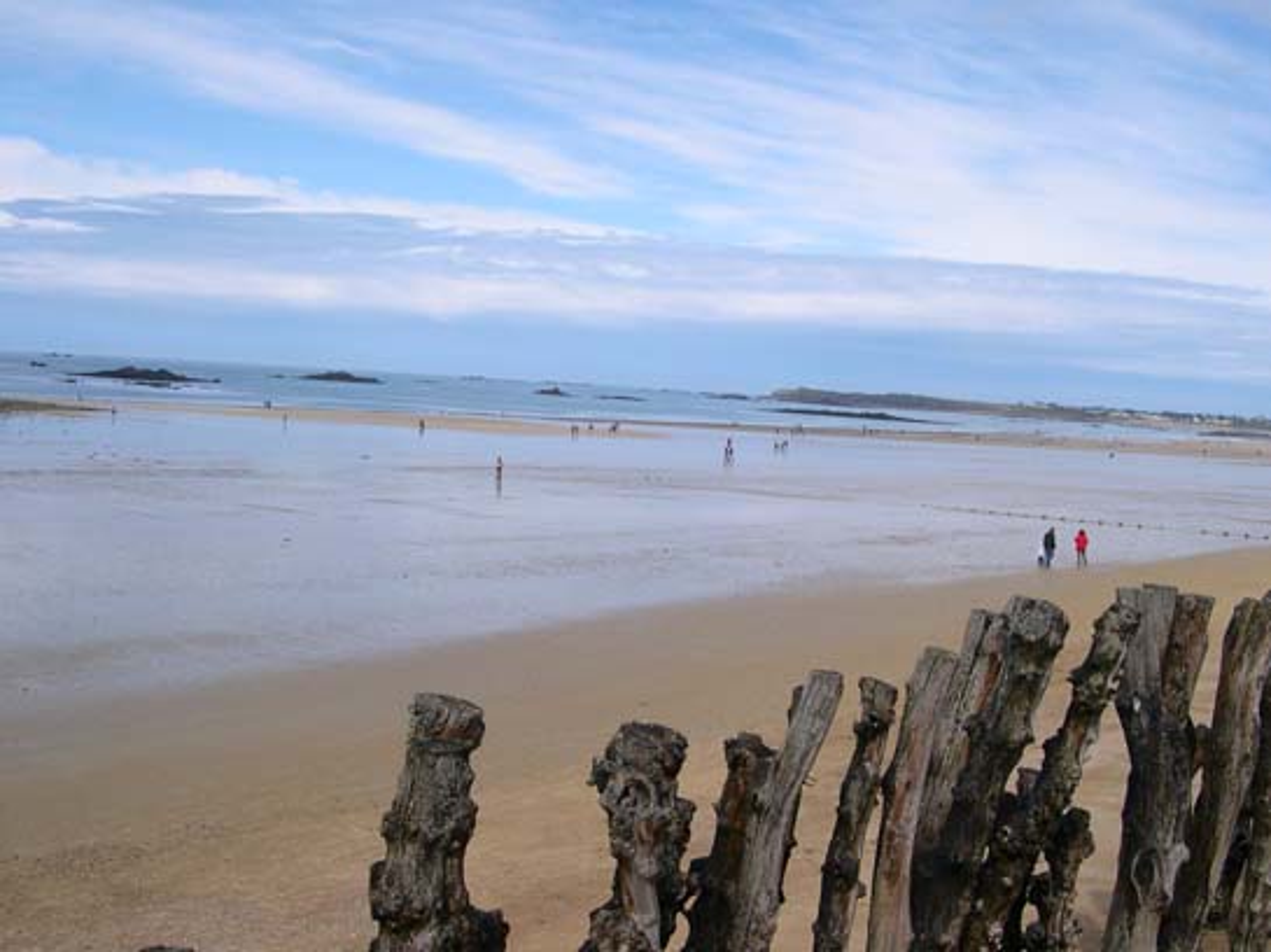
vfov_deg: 37.7
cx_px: 636
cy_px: 476
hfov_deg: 49.0
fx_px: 1394
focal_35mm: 38
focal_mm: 8
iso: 100
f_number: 7.6
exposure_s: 1/265
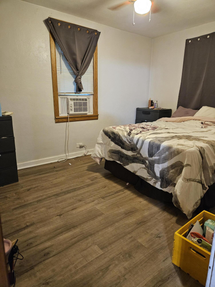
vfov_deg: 73.9
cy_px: 144
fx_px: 191
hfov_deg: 58.9
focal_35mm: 23
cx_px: 108
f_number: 1.8
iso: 640
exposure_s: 1/60
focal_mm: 5.4
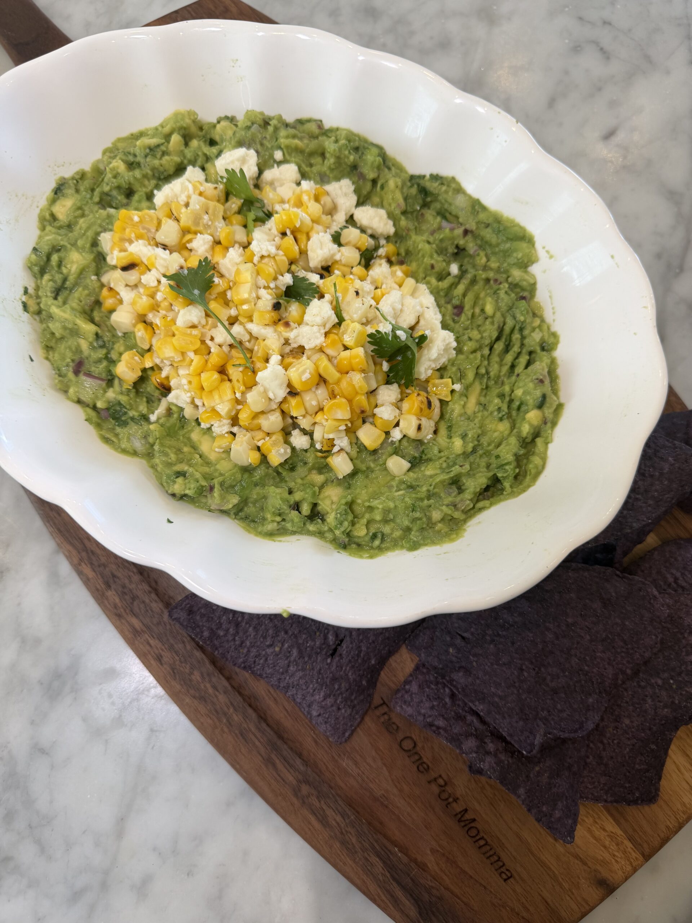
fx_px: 640
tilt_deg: -74.6
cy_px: 462
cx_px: 346
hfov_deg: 56.8
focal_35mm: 24
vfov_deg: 71.6
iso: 64
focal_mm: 6.76
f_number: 1.78
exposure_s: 1/120
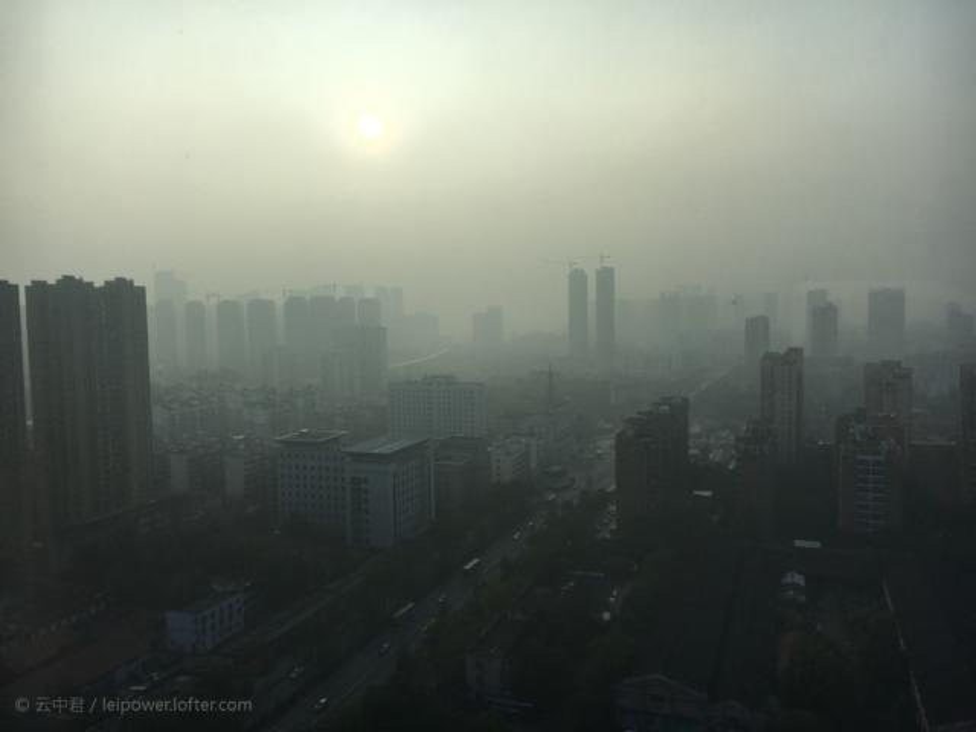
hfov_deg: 61.7
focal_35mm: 29
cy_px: 366
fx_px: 818
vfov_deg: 48.2
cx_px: 488
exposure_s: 1/1399
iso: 25
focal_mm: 4.15
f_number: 2.2
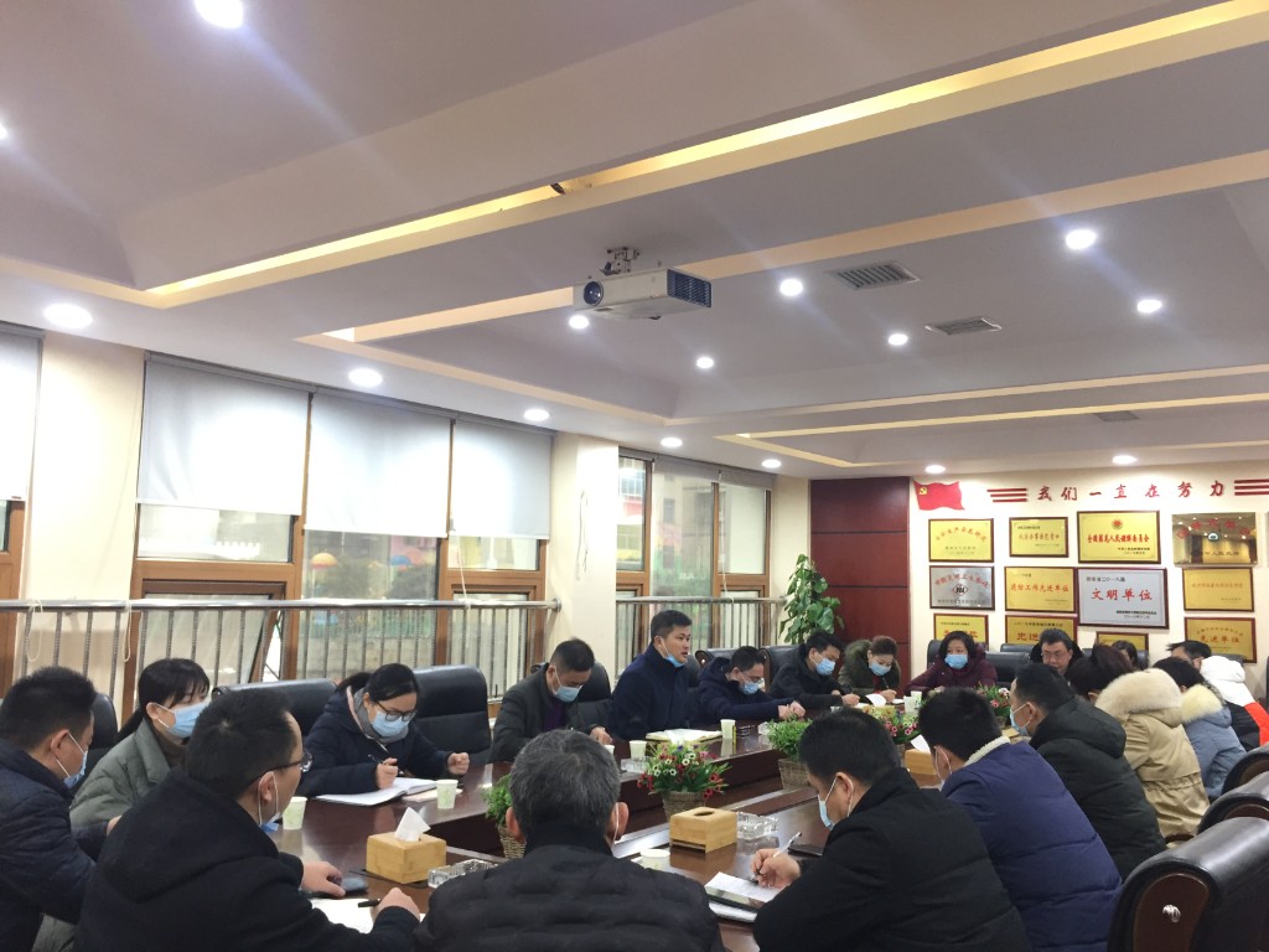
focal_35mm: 29
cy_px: 476
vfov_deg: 48.2
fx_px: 1063
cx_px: 634
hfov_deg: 61.7
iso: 160
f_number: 2.2
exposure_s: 1/33
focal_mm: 4.15
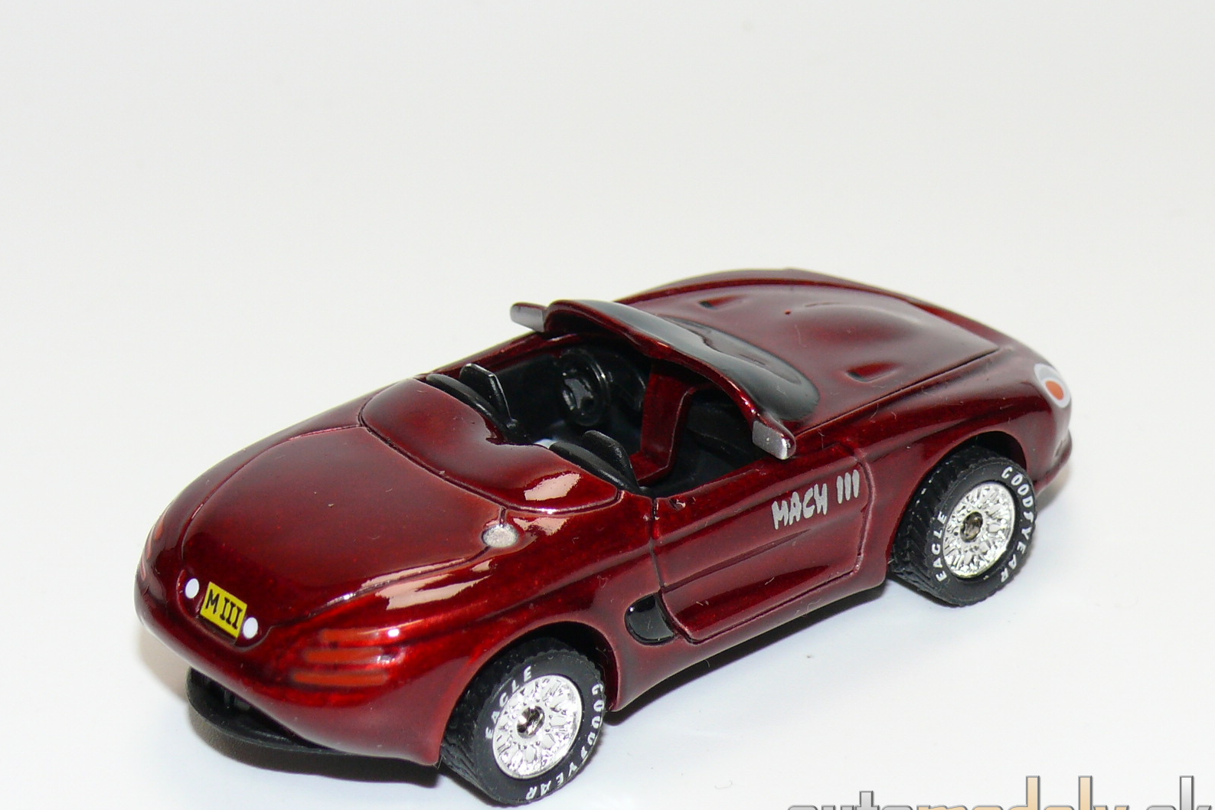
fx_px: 3645
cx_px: 610
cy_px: 433
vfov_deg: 12.7
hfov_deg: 18.9
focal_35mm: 108
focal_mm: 13.6
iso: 100
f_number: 4
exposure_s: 1/30
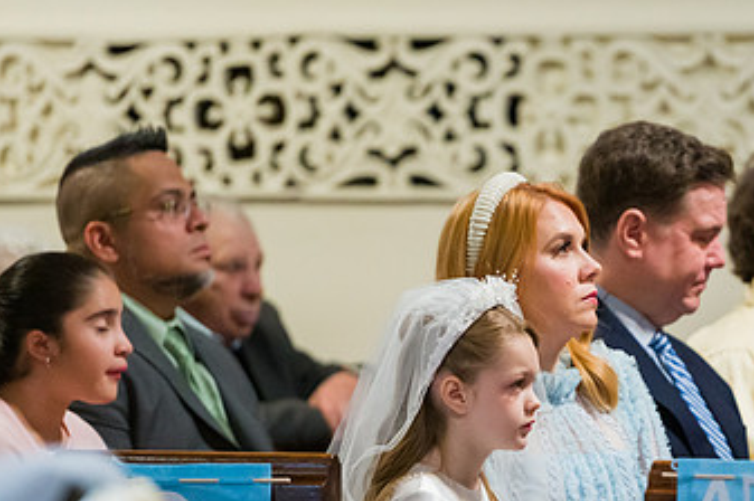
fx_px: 7198
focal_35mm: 344
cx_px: 604
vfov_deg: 4.0
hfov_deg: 6.0
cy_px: 313
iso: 6400
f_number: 3.2
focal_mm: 200
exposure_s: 1/200
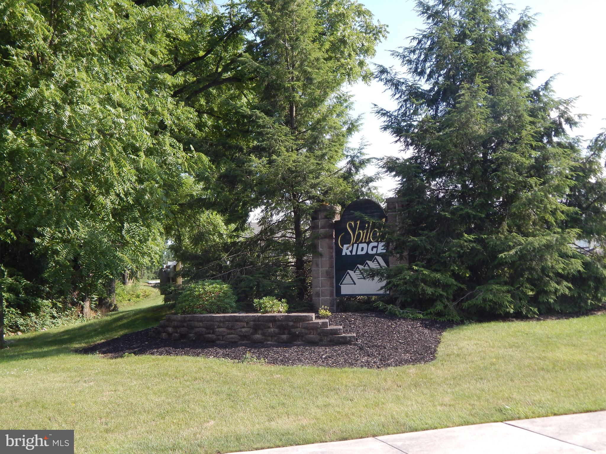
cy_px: 227
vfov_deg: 33.6
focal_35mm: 43
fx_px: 753
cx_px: 303
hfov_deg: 43.9
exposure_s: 1/500
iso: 125
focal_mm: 7.7
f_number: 3.6
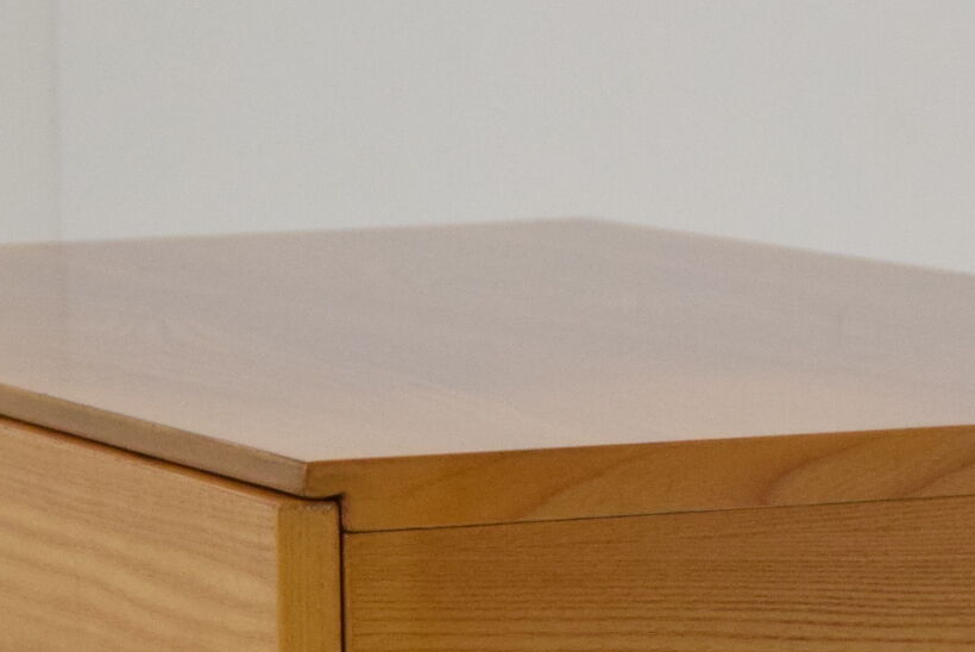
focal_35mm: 208
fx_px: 5637
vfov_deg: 6.5
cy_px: 982
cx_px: 438
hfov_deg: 9.9
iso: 1600
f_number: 9
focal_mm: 38
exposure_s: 1/320
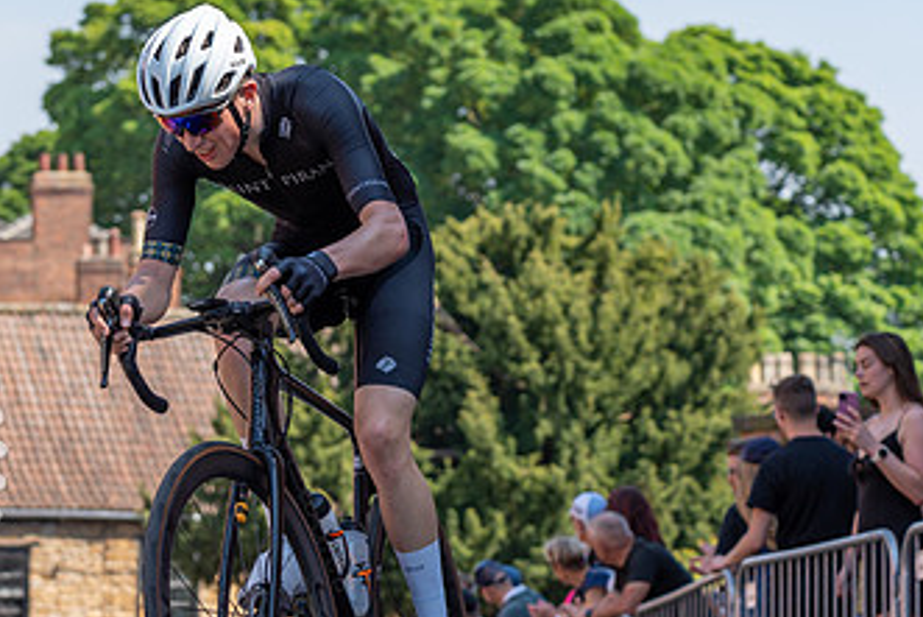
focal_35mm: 144
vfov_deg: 9.5
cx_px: 178
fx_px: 3693
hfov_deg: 14.2
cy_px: 311
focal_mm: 75
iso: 160
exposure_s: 1/800
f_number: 4
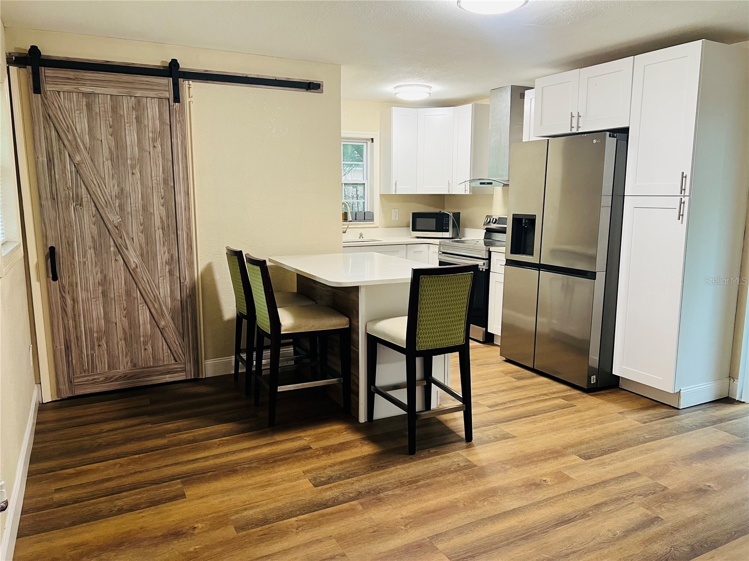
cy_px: 280
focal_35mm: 26
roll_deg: -0.2
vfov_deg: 53.1
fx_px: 563
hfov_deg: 67.3
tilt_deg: -9.9
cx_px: 374
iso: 200
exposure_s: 1/60
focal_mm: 5.7
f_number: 1.5
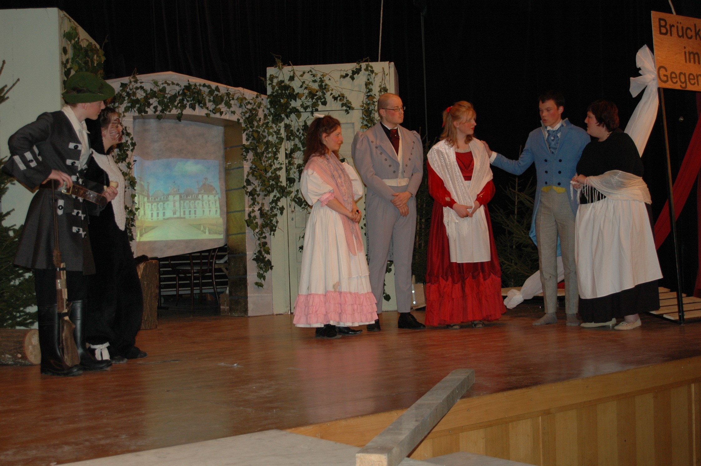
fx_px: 992
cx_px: 350
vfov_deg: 26.4
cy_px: 233
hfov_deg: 38.9
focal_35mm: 51
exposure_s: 1/60
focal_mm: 34
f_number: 4.8
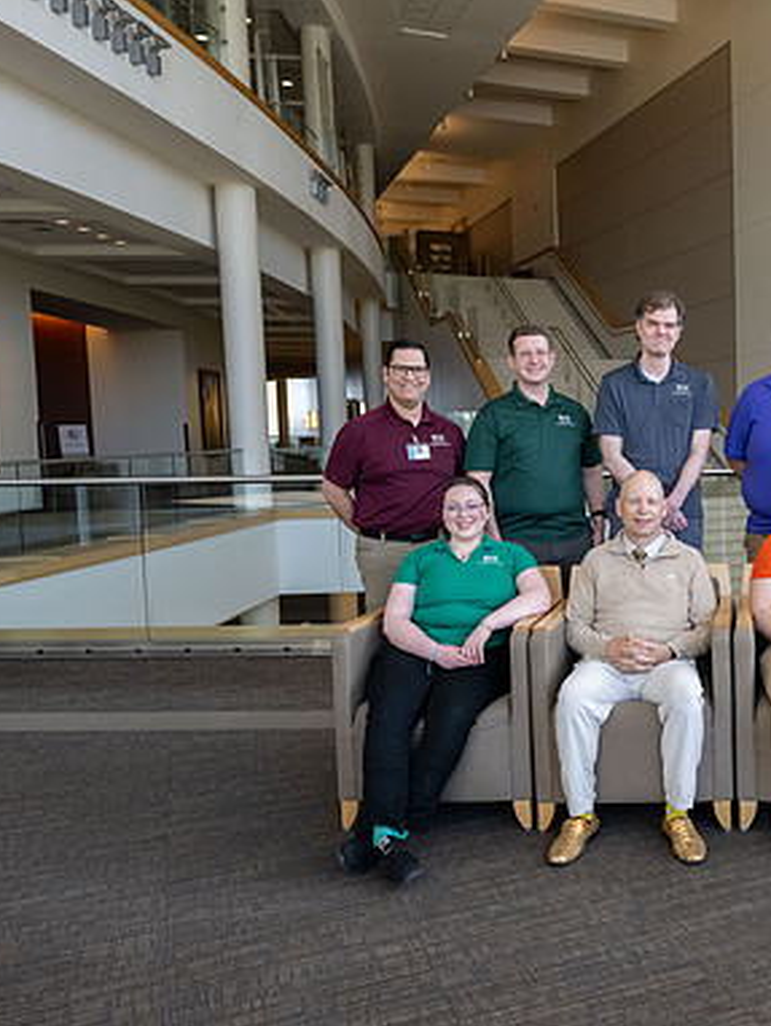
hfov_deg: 37.3
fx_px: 1038
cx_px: 736
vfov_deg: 52.6
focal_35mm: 35
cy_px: 517
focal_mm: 24
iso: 3200
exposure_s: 1/320
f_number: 7.1
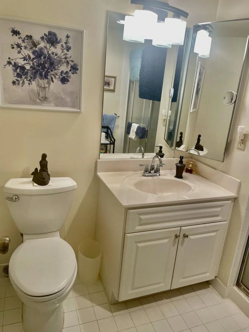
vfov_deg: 67.3
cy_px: 166
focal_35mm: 26
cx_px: 124
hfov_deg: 53.1
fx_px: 249
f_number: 1.6
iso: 125
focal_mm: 4.2
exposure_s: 1/120
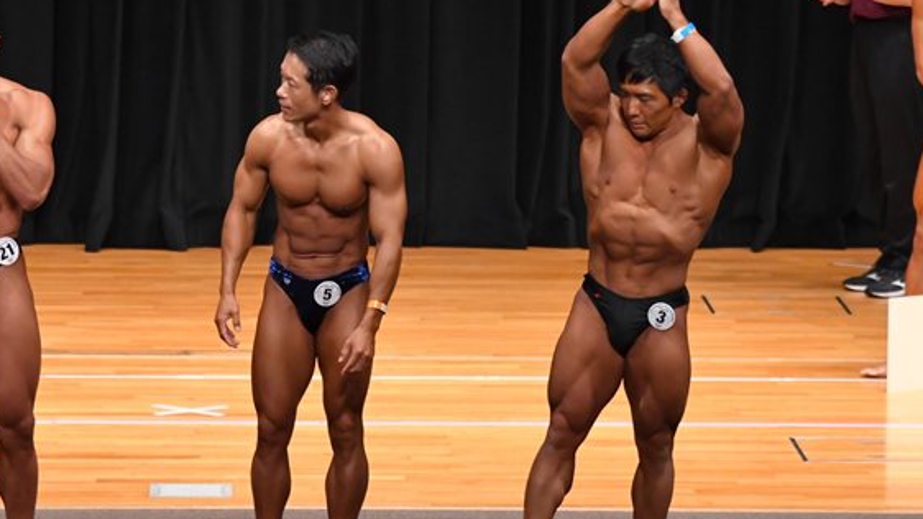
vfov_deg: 4.5
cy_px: 282
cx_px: 328
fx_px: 6607
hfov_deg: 8.0
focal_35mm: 270
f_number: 5.6
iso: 5000
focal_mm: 125
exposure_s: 1/400
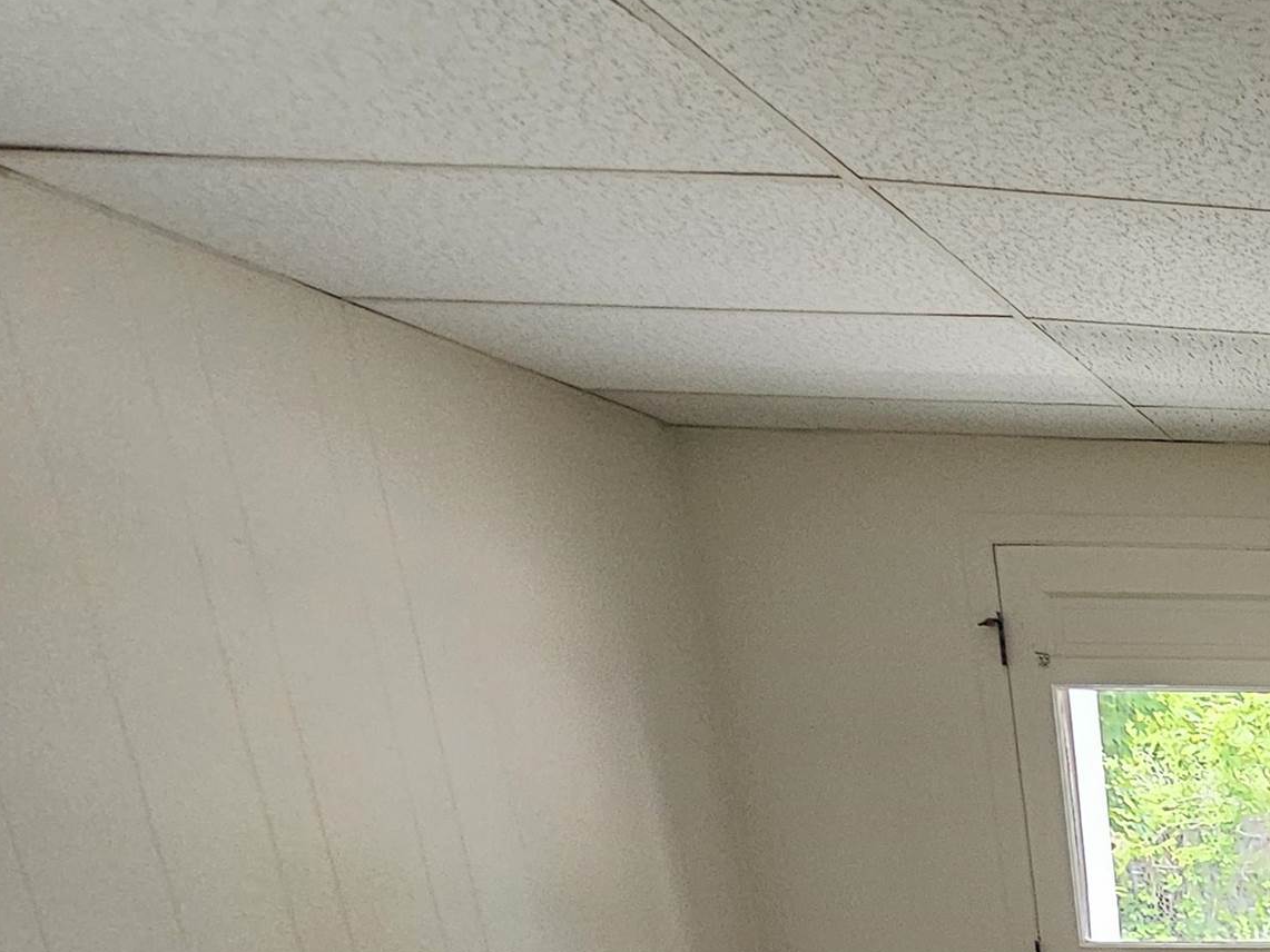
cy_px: 1214
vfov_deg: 31.9
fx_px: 1284
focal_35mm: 35
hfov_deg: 35.3
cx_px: 1663
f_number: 2.2
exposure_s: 1/60
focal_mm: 2.2
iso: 320
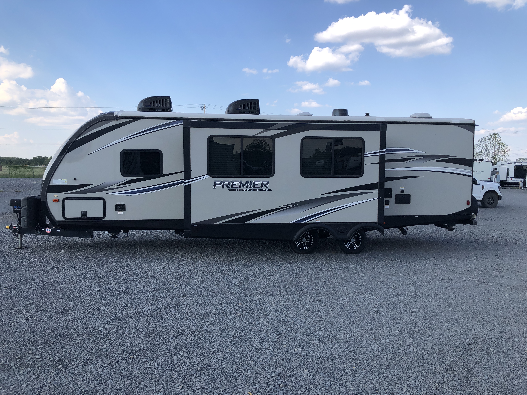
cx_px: 264
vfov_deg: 49.7
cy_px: 198
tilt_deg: -3.9
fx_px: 426
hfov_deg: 63.4
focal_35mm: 28
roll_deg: -0.7
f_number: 1.8
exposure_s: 1/979
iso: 20
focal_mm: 3.99
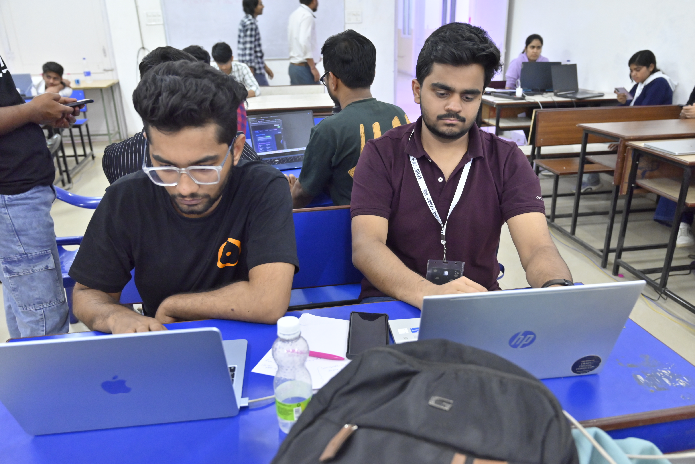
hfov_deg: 63.7
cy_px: 232
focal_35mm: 29
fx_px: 560
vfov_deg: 45.0
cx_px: 348
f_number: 4.5
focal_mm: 29
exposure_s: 1/50
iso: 3200
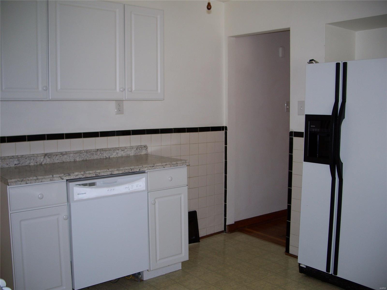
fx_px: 414
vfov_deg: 38.7
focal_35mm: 37
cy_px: 145
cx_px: 194
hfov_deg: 50.1
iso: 80
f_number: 2.8
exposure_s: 1/60
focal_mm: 7.8
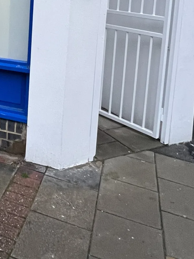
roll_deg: -1.5
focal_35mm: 42
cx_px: -27
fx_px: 314
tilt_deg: -8.1
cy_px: 15
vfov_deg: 40.6
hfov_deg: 30.2
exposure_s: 1/60
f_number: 1.8
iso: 250
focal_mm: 1.57
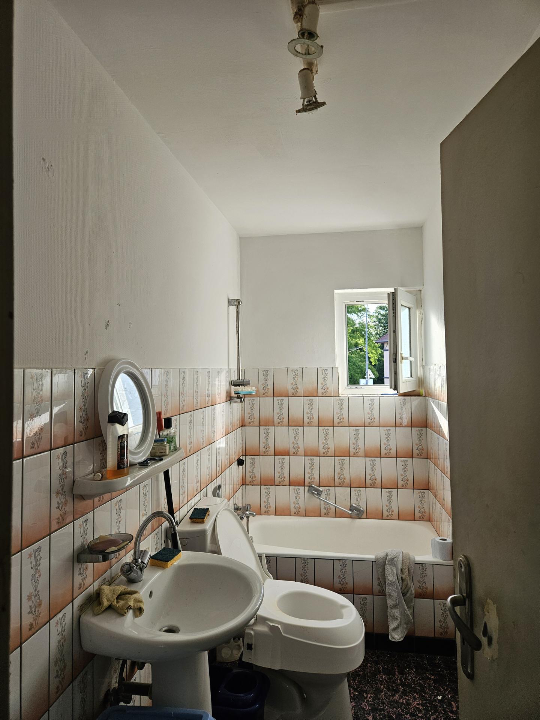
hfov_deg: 58.9
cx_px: 270
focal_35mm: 23
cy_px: 360
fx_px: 478
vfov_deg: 73.9
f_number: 1.8
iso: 64
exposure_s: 1/359
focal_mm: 5.4
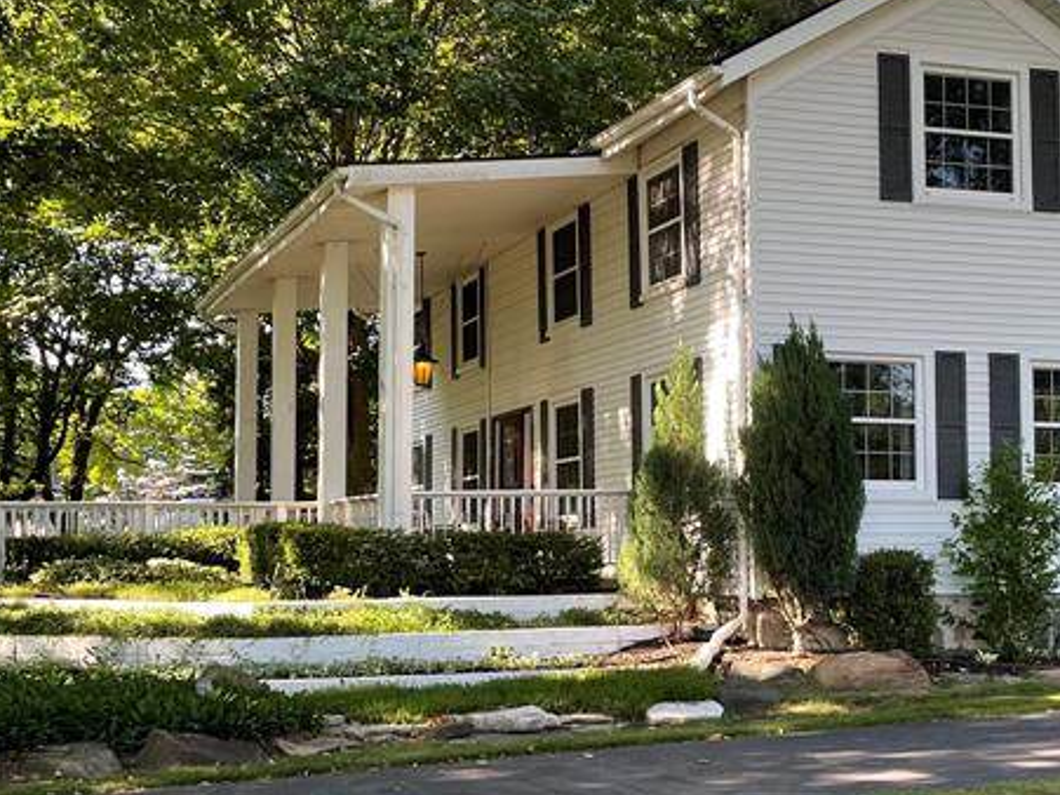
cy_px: 421
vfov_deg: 24.8
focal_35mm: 59
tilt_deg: +4.5
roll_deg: +0.8
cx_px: 686
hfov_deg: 32.5
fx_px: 1806
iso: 32
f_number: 1.6
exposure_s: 1/145
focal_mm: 4.2
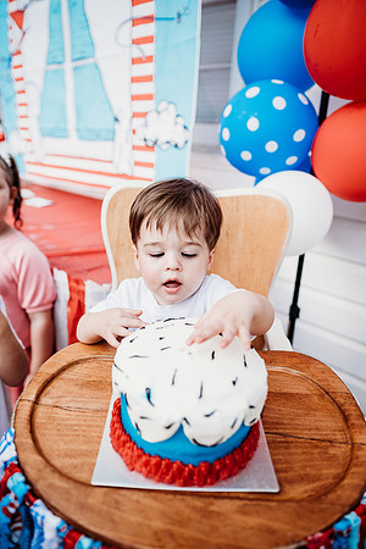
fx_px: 366
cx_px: 183
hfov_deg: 53.1
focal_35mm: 24
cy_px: 274
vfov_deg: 73.7
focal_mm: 24
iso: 400
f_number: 2.5
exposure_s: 1/200
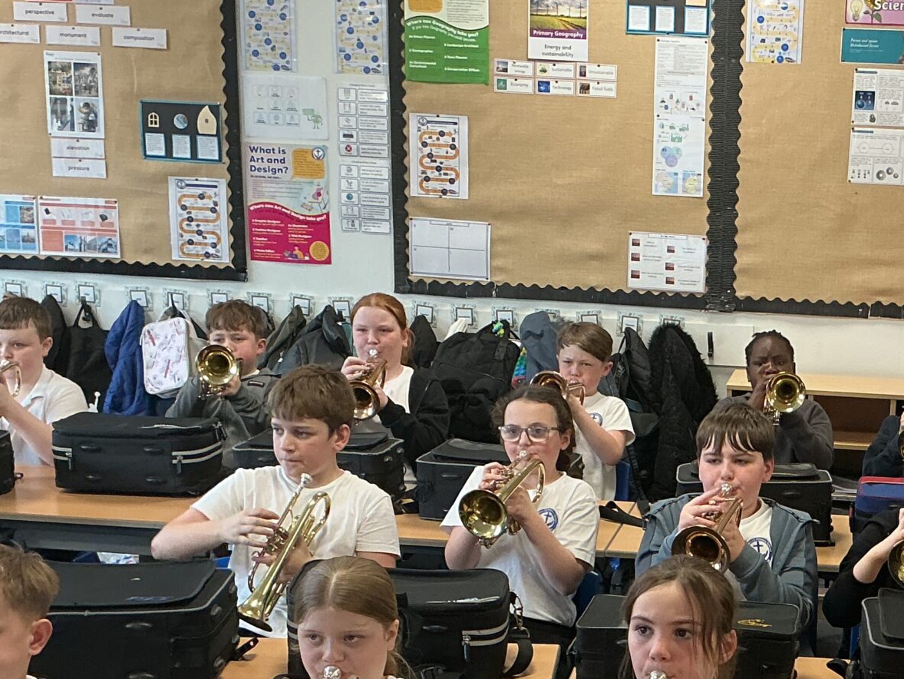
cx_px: 747
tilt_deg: -15.1
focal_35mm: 63
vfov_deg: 22.9
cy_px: 561
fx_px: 1646
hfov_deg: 29.9
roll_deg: -2.9
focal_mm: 3
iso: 100
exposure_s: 1/60
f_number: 1.8
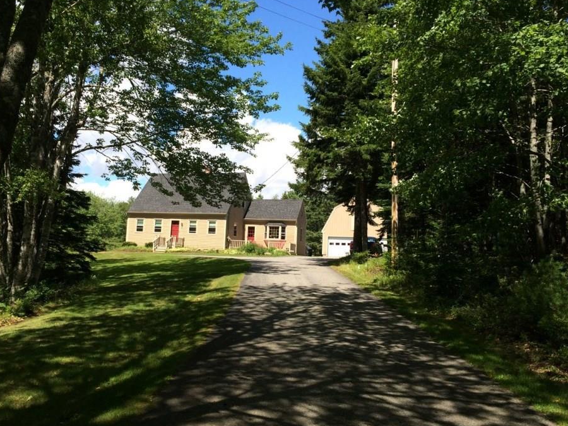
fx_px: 541
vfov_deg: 42.9
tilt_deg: +4.7
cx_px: 247
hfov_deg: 55.2
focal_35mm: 33
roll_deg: -2.6
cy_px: 213
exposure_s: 1/1208
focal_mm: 4.15
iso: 32
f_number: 2.2
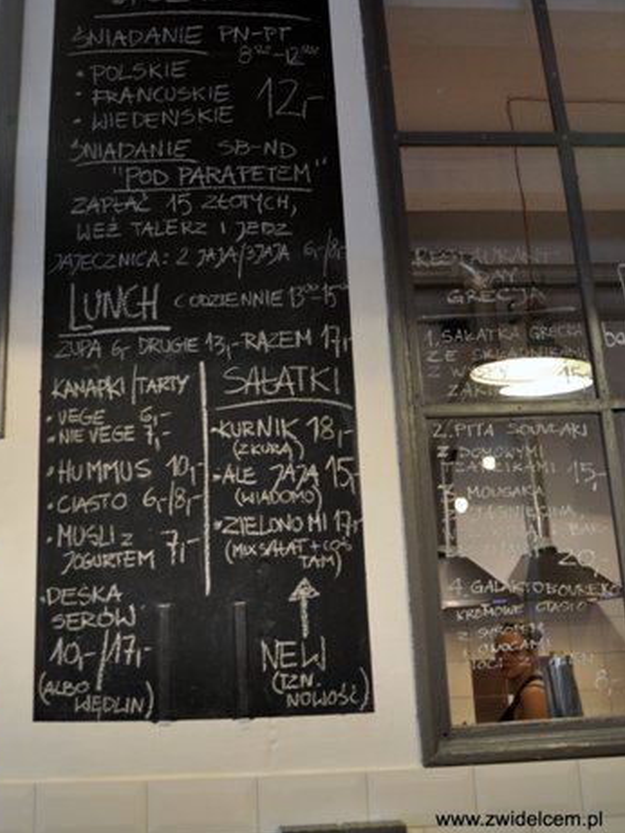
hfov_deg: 39.5
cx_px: 243
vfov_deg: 50.4
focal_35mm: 36
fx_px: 866
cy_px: 275
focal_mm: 18
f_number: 4
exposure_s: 1/60
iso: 640
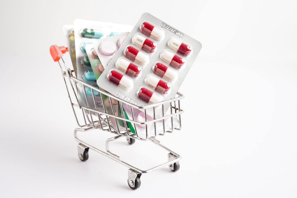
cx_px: 148
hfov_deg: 39.6
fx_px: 412
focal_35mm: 50
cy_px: 99
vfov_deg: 27.0
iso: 100
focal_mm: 50
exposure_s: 1/100
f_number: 8
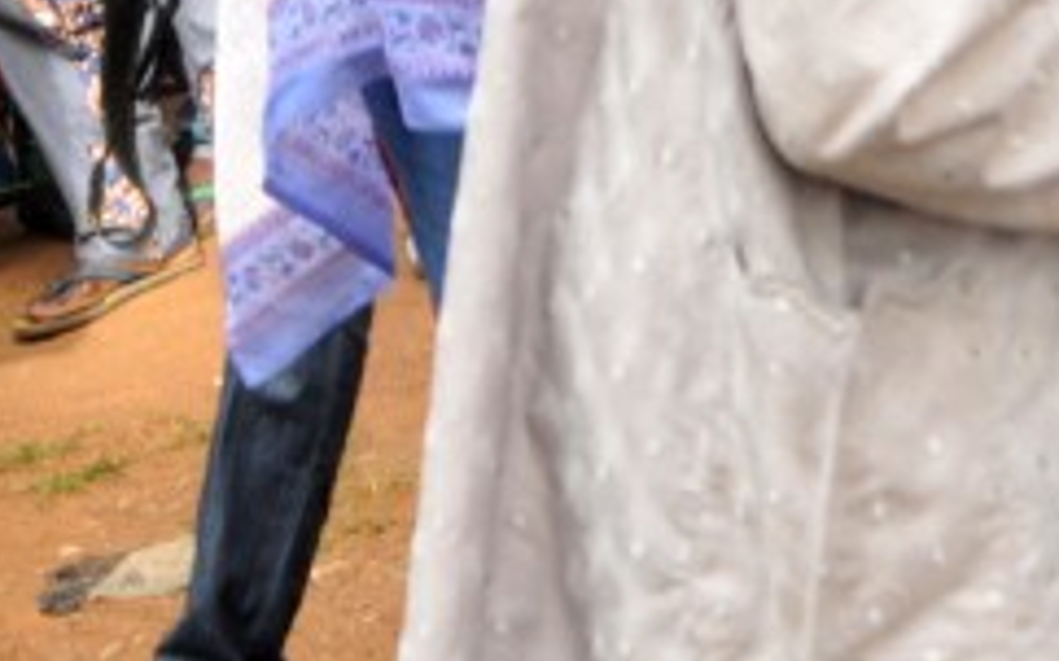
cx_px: 1707
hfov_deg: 10.6
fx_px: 5476
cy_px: -221
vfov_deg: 6.8
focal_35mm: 190
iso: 400
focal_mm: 35
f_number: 8
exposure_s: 1/125
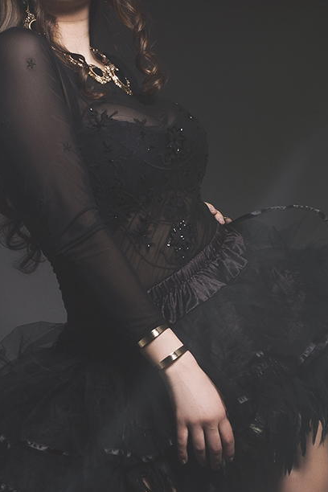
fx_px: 2678
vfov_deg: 10.4
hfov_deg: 7.0
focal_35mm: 196
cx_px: 117
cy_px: 488
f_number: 9
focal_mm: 50
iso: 200
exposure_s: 1/500
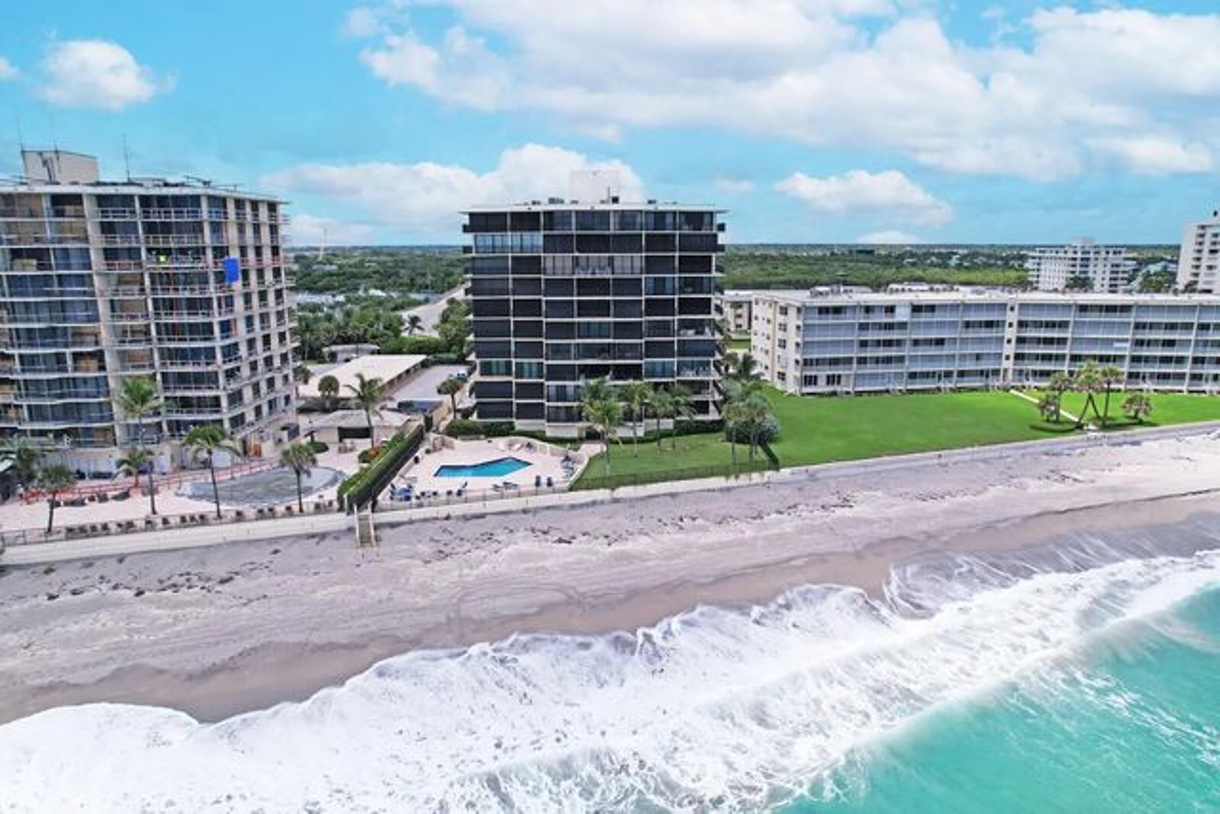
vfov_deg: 57.3
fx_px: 746
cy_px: 407
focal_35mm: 22
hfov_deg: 78.6
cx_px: 610
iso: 130
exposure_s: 1/4000
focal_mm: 8.38
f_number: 2.8
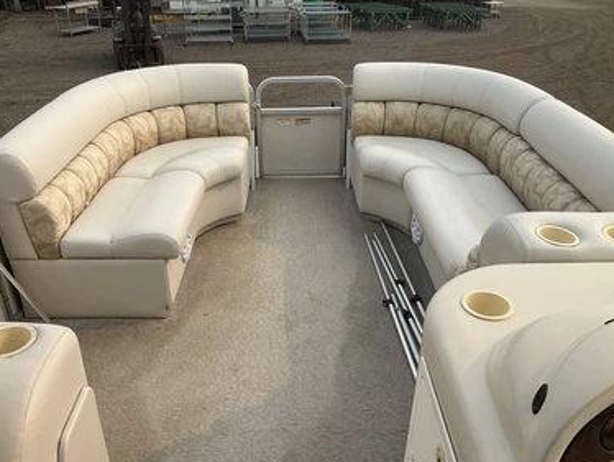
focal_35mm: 31
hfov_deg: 58.3
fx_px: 550
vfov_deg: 45.5
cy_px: 243
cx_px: 294
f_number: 1.8
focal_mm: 3
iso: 25
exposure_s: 1/1626
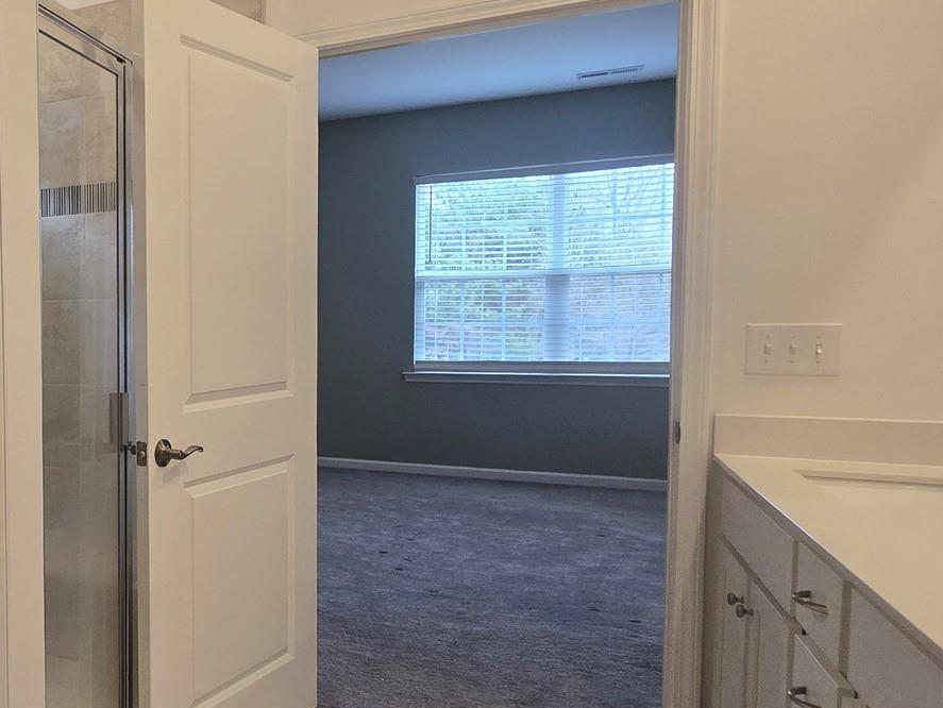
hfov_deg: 47.3
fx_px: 818
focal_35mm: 30
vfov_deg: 46.8
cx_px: -43
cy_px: 383
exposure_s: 1/60
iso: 100
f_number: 2.2
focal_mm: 2.2
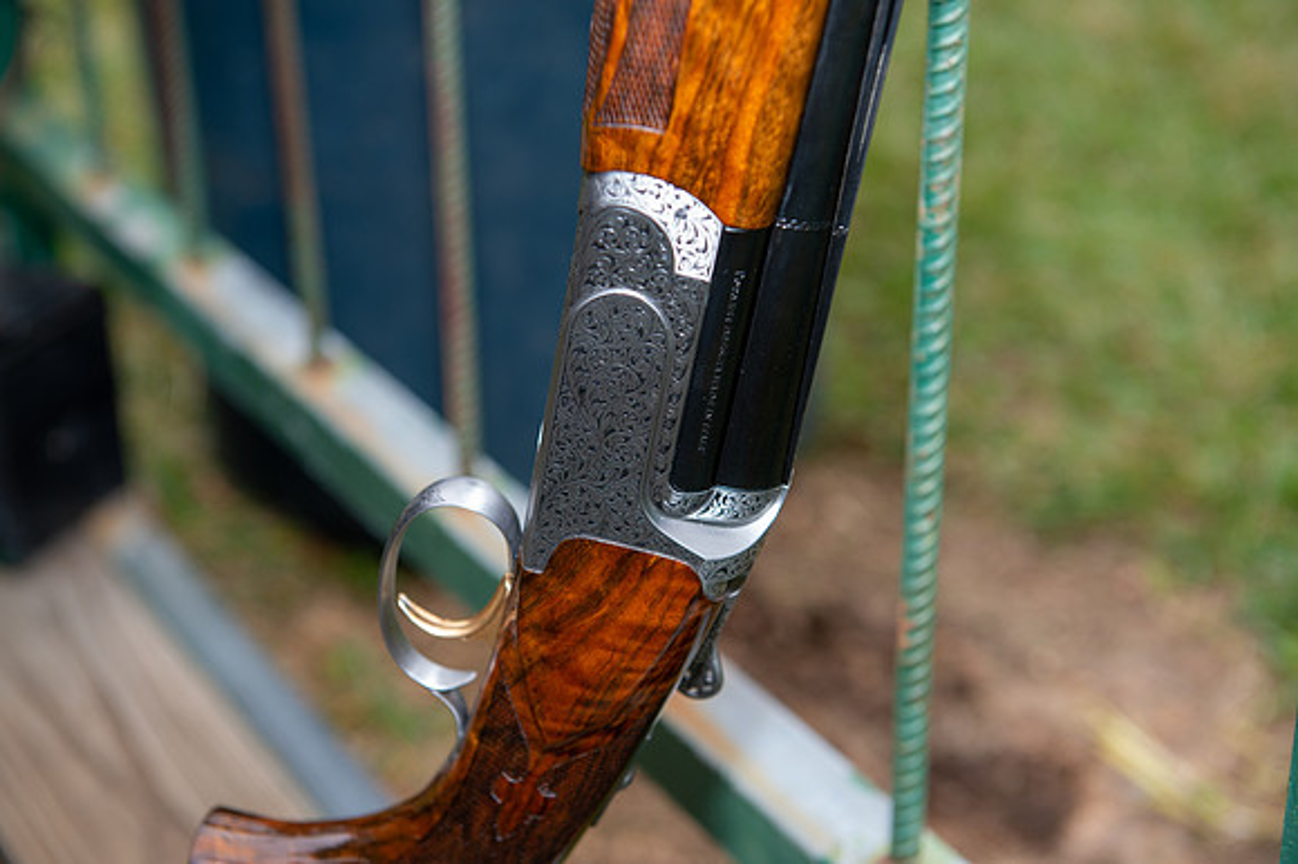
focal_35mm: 62
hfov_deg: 32.4
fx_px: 2234
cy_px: 432
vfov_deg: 21.9
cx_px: 649
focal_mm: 62
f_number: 5
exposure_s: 1/250
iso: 320
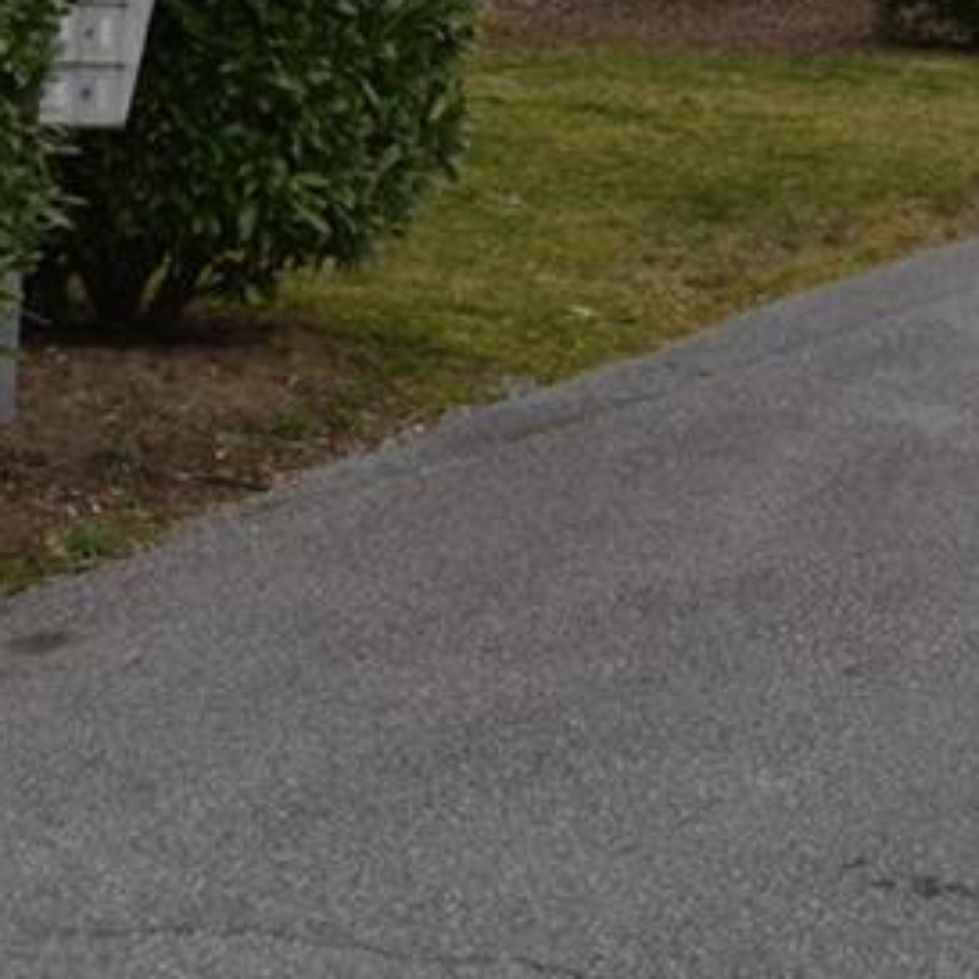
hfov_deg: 16.0
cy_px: -131
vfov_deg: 16.1
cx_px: 1130
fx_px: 3360
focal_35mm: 105
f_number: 7.1
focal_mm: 22
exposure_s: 1/200
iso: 100
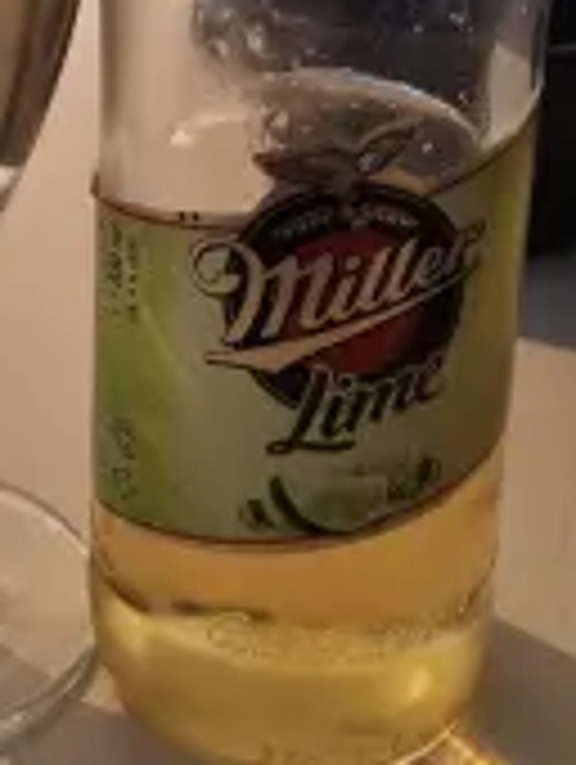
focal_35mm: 61
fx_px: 1350
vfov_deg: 29.3
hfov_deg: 23.7
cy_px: -22
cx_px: 108
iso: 500
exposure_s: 1/50
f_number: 1.8
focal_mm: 5.4
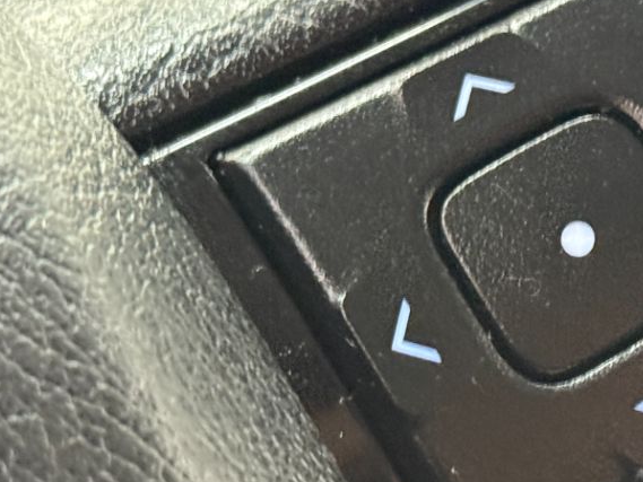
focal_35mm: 162
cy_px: 275
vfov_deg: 9.2
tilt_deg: -9.4
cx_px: 681
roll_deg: +1.4
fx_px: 3010
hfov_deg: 12.0
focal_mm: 6.76
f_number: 1.78
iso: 640
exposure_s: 1/20
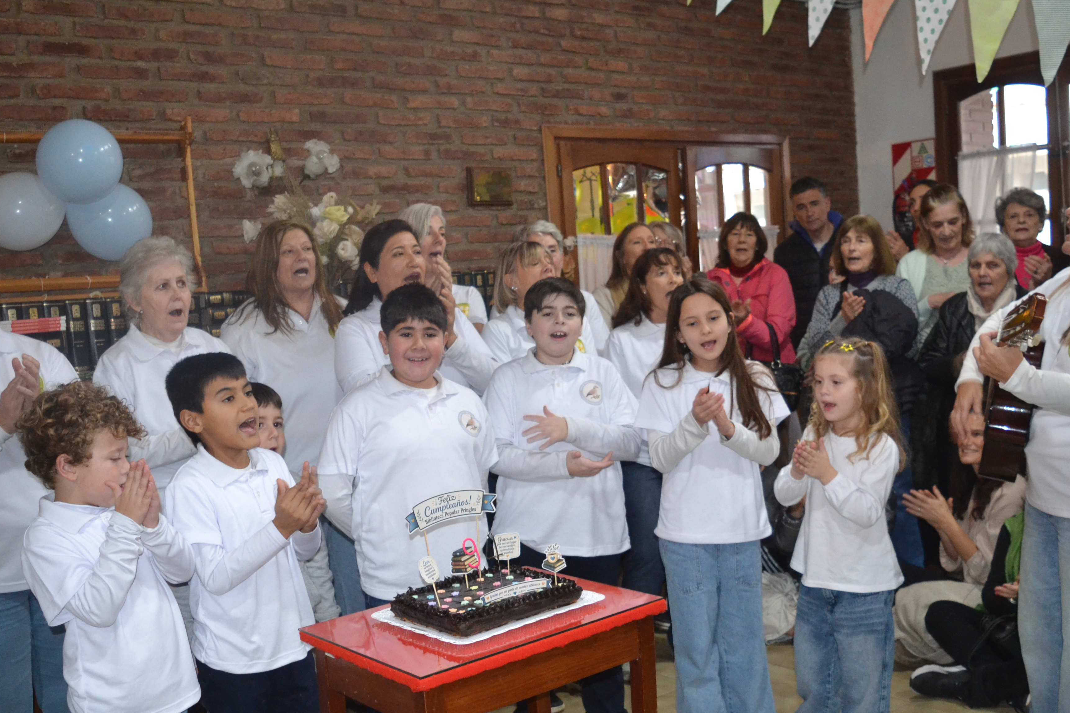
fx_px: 1070
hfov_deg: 53.1
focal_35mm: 36
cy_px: 443
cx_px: 546
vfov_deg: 36.7
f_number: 3.5
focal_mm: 18
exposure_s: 1/60
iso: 1800
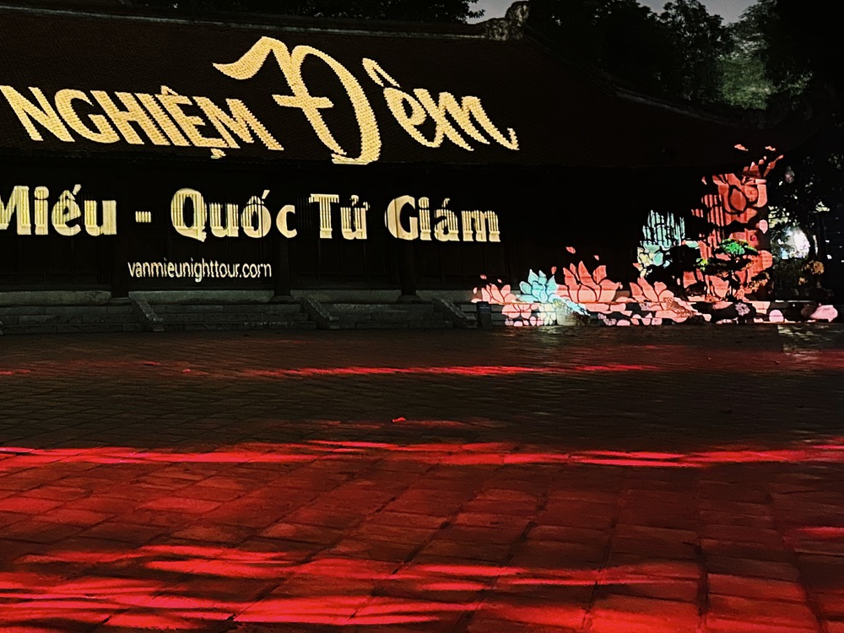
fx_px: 1170
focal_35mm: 48
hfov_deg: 37.4
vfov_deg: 29.5
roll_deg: -0.3
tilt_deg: +8.3
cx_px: 106
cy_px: 114
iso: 1250
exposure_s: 1/10
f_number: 1.78
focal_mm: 6.86
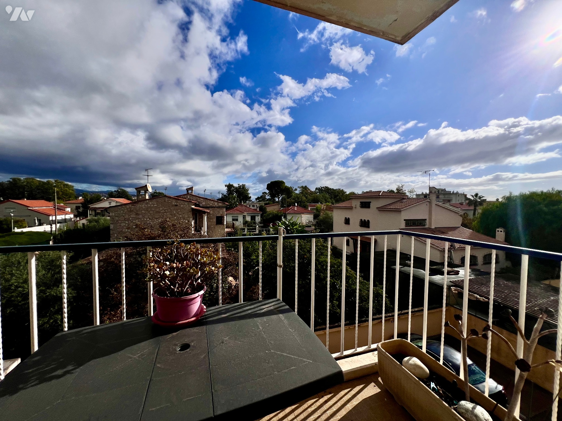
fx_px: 211
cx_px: 281
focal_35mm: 13
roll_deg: +0.0
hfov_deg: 106.2
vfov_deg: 89.9
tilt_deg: -1.0
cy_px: 210
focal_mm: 1.57
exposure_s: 1/7407
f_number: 1.8
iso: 25
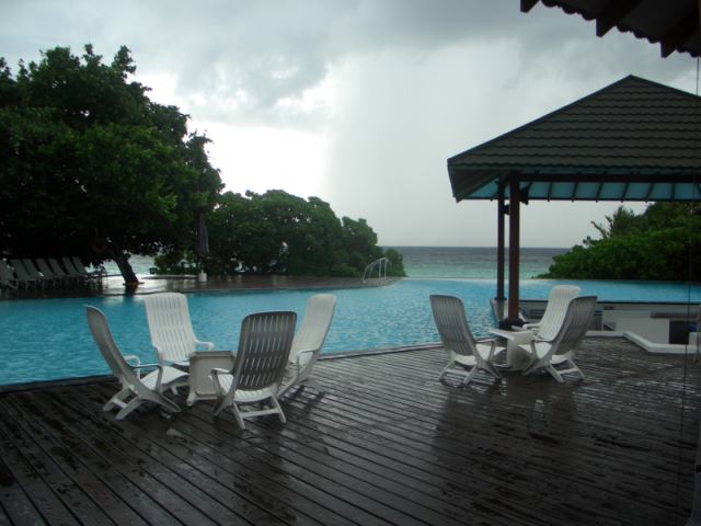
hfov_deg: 55.4
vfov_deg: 42.9
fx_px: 668
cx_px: 350
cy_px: 263
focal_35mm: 33
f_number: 2.8
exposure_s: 1/100
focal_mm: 7.1
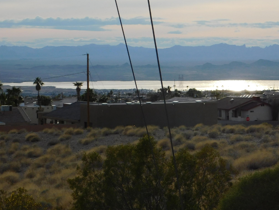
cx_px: 201
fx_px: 1096
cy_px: 81
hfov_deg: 14.5
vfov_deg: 10.9
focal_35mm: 136
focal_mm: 16.1
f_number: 4.5
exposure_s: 1/1000
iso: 125
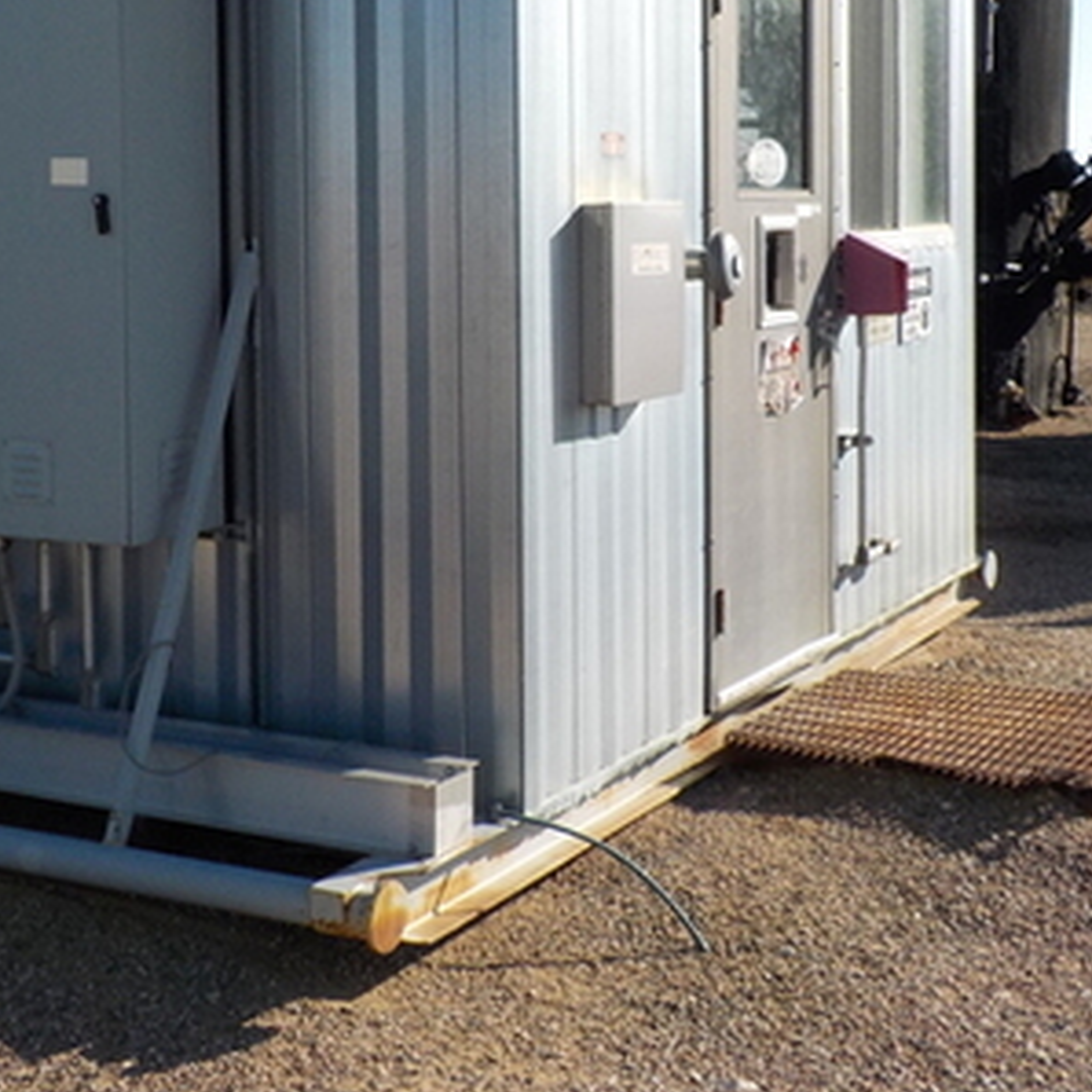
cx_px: 447
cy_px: 311
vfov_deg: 29.7
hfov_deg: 30.0
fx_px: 2034
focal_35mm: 57
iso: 125
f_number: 3.3
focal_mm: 4.1
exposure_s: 1/1250
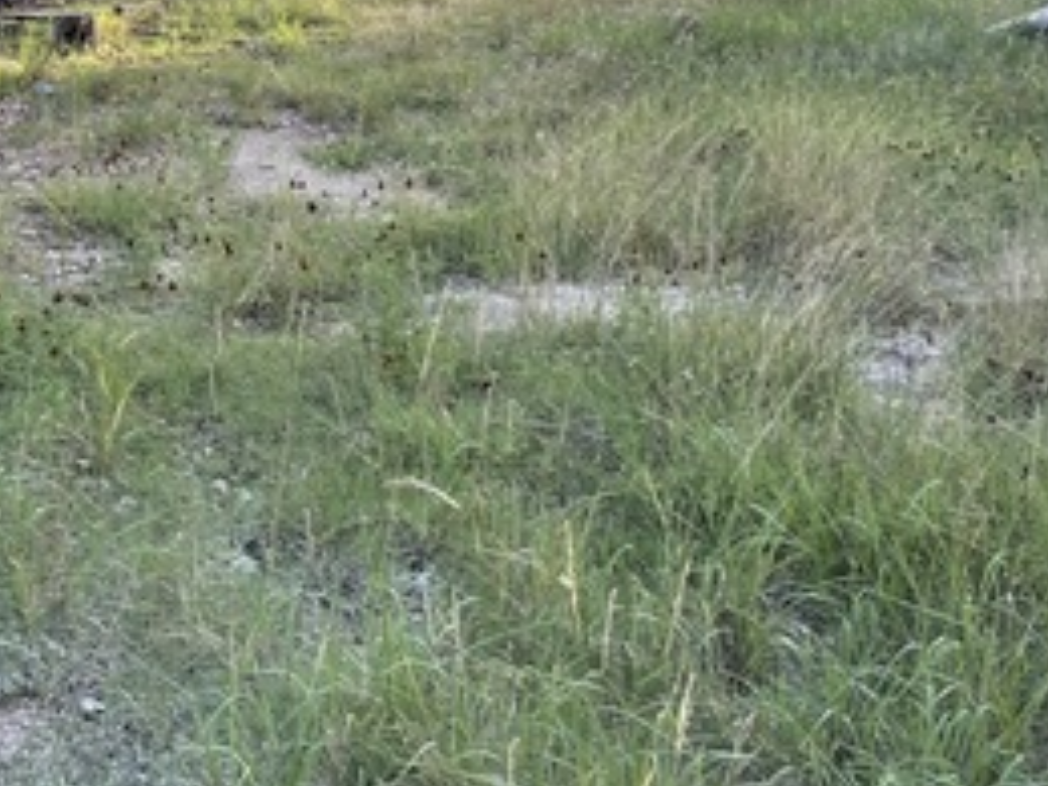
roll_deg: +0.0
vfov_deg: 21.3
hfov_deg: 29.0
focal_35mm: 64
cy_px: -165
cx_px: 101
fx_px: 1938
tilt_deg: -6.2
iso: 50
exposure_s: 1/213
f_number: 1.6
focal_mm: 5.1
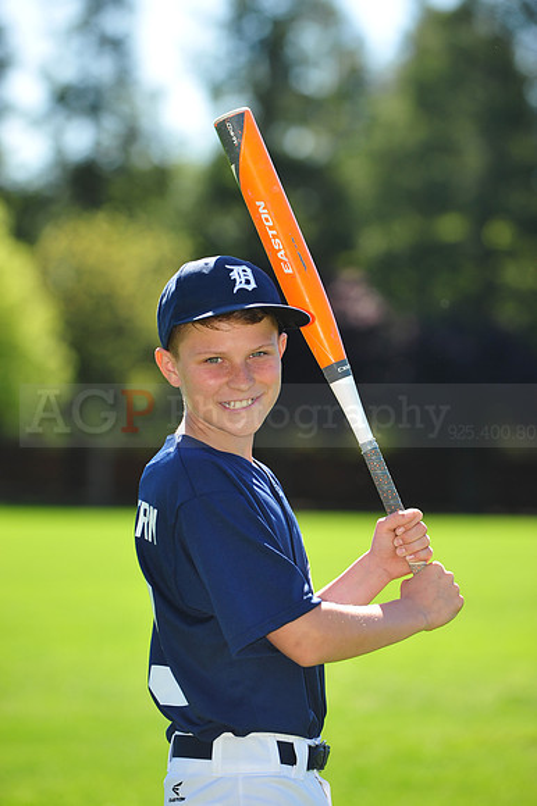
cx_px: 268
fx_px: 4144
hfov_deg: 7.4
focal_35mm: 185
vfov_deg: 11.1
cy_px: 403
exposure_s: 1/800
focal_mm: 185
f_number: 5
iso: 320
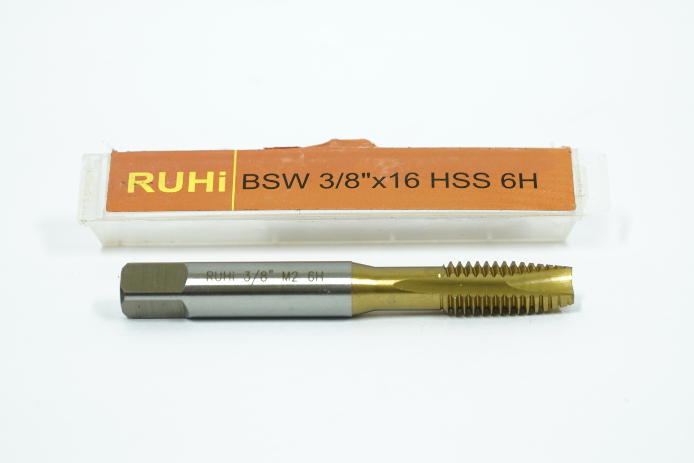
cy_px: 232
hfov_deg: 24.8
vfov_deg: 16.7
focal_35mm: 82
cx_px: 347
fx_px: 1581
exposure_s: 1/3
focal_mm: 55
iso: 640
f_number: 8
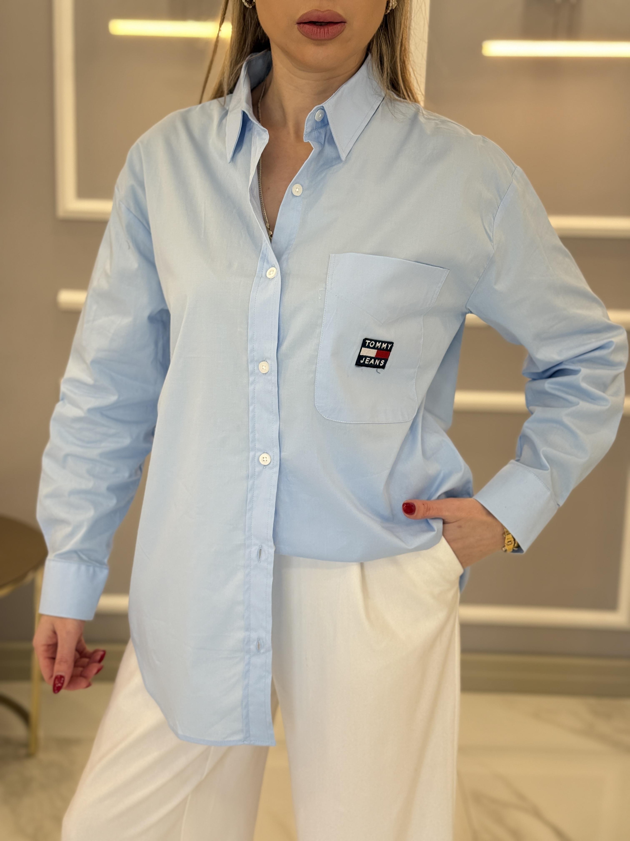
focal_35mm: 48
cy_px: 420
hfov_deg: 30.3
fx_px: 1165
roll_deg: -2.3
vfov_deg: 39.7
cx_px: 315
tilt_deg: -10.6
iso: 160
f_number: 1.78
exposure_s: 1/236
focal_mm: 6.76
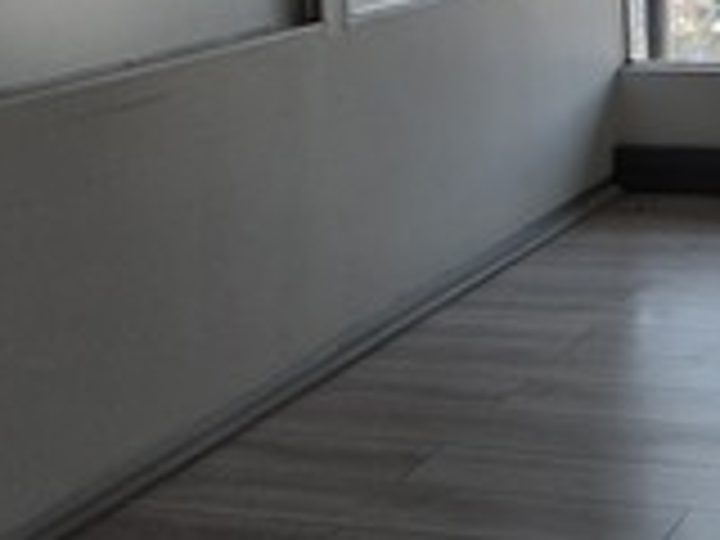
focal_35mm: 72
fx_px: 1498
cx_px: 922
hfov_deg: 23.9
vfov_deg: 19.4
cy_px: -83
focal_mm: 5.4
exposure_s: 1/754
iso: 80
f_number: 1.8
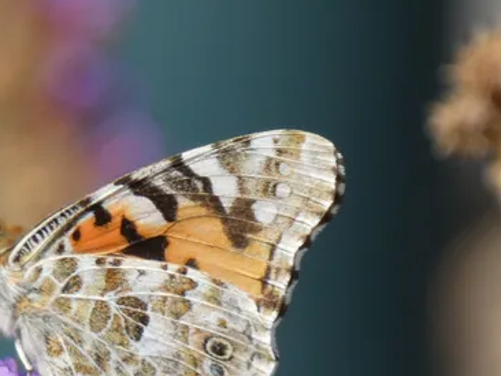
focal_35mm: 819
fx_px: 11861
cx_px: 79
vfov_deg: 1.8
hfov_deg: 2.4
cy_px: 295
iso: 80
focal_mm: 84
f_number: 5.6
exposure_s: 1/125
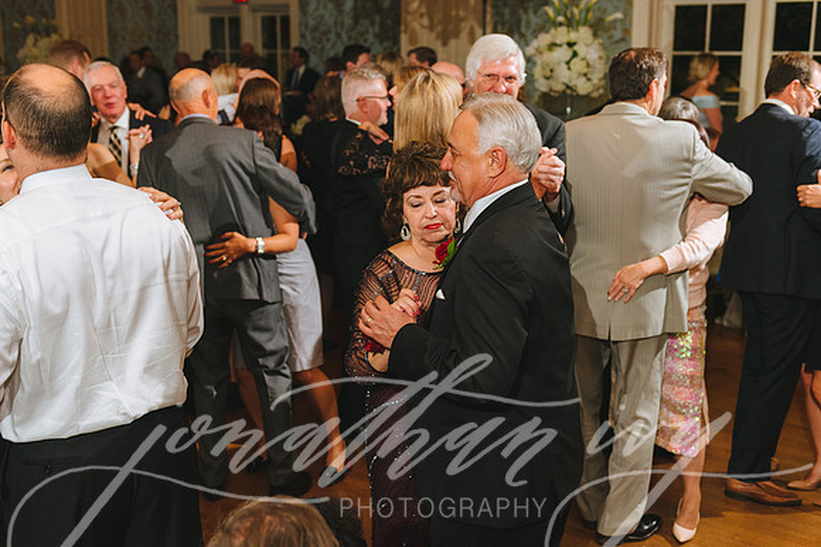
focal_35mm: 44
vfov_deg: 30.5
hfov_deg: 44.5
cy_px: 274
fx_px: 1004
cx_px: 410
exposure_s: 1/160
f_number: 3.5
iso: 1250
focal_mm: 44
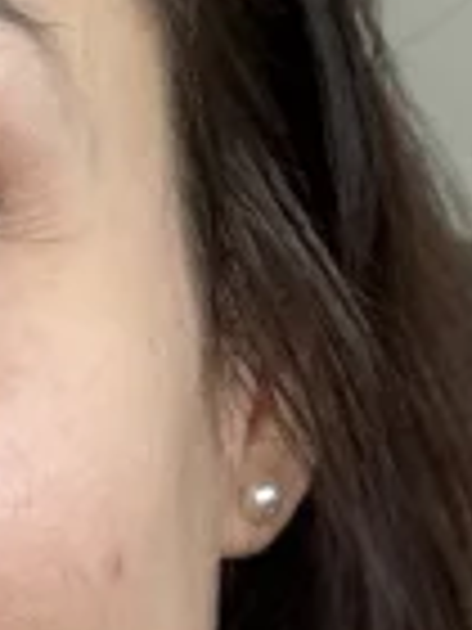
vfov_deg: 10.5
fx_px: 3291
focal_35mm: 181
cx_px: -319
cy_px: 1010
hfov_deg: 8.0
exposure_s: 1/117
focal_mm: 2.69
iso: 80
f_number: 1.9
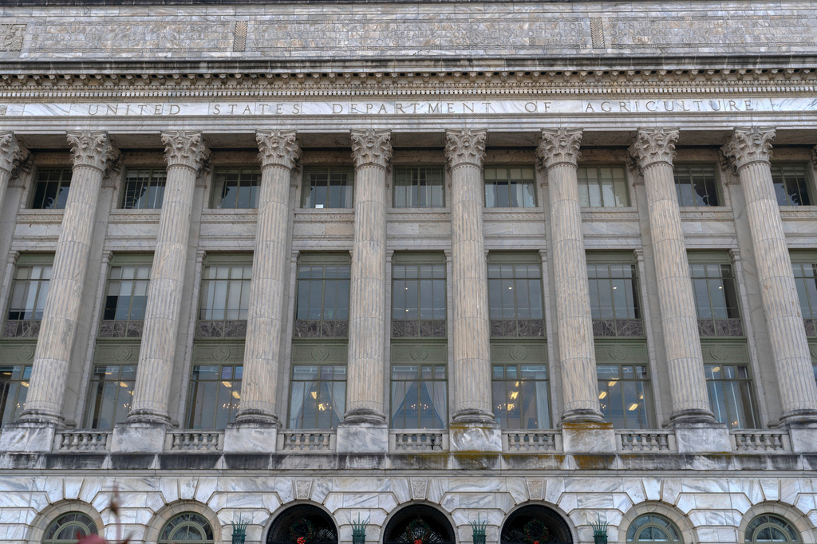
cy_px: 272
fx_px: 794
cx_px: 408
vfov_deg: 37.8
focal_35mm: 35
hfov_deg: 54.4
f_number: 6.3
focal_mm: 35
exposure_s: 1/160
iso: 160
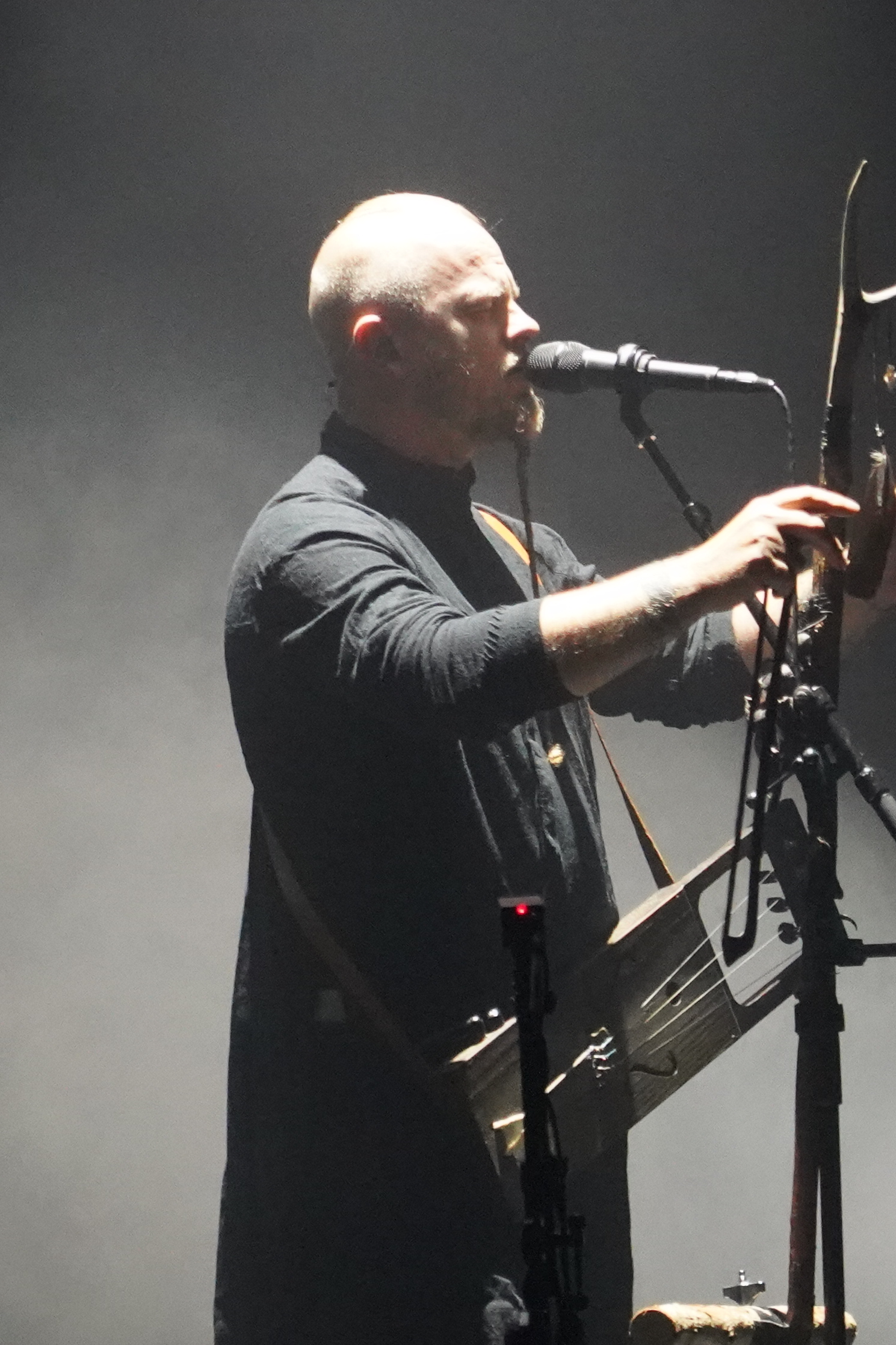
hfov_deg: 4.9
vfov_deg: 7.3
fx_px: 10529
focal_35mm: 282
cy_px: 544
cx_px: -167
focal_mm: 105
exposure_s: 1/125
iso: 12800
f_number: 4
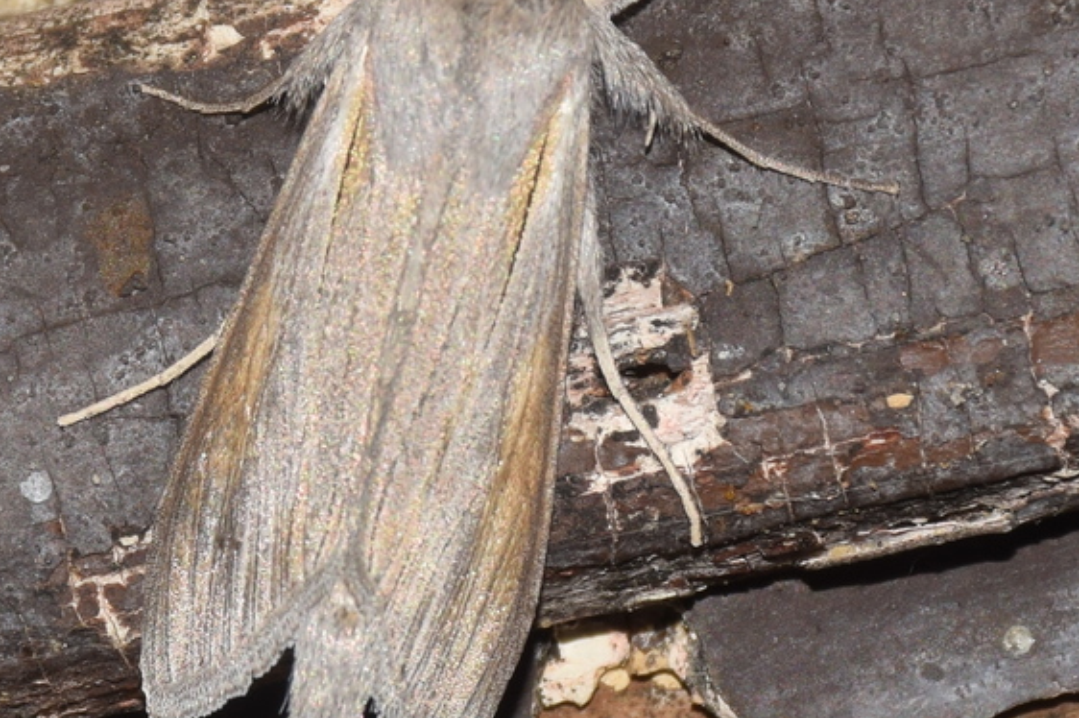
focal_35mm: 359
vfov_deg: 3.8
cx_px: 308
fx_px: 10753
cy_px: 286
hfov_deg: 5.7
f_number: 13
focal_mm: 140
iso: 100
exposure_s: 1/160
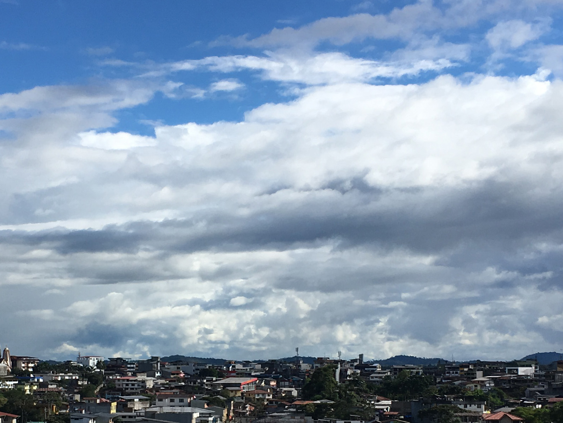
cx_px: 200
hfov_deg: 26.6
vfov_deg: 19.9
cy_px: 361
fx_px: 1187
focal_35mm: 73
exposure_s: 1/2137
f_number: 2.2
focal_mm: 4.15
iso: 25
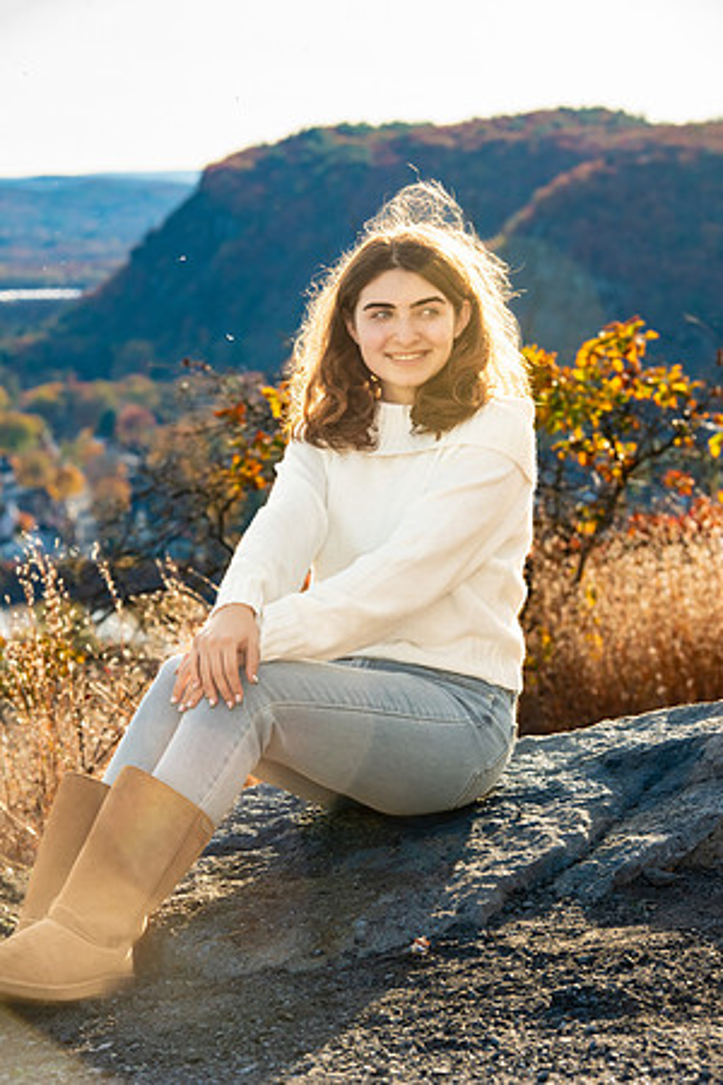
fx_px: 3675
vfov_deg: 16.8
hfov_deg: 11.2
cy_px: 542
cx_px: 362
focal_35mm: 122
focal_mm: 122
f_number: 8
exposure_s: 1/320
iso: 500
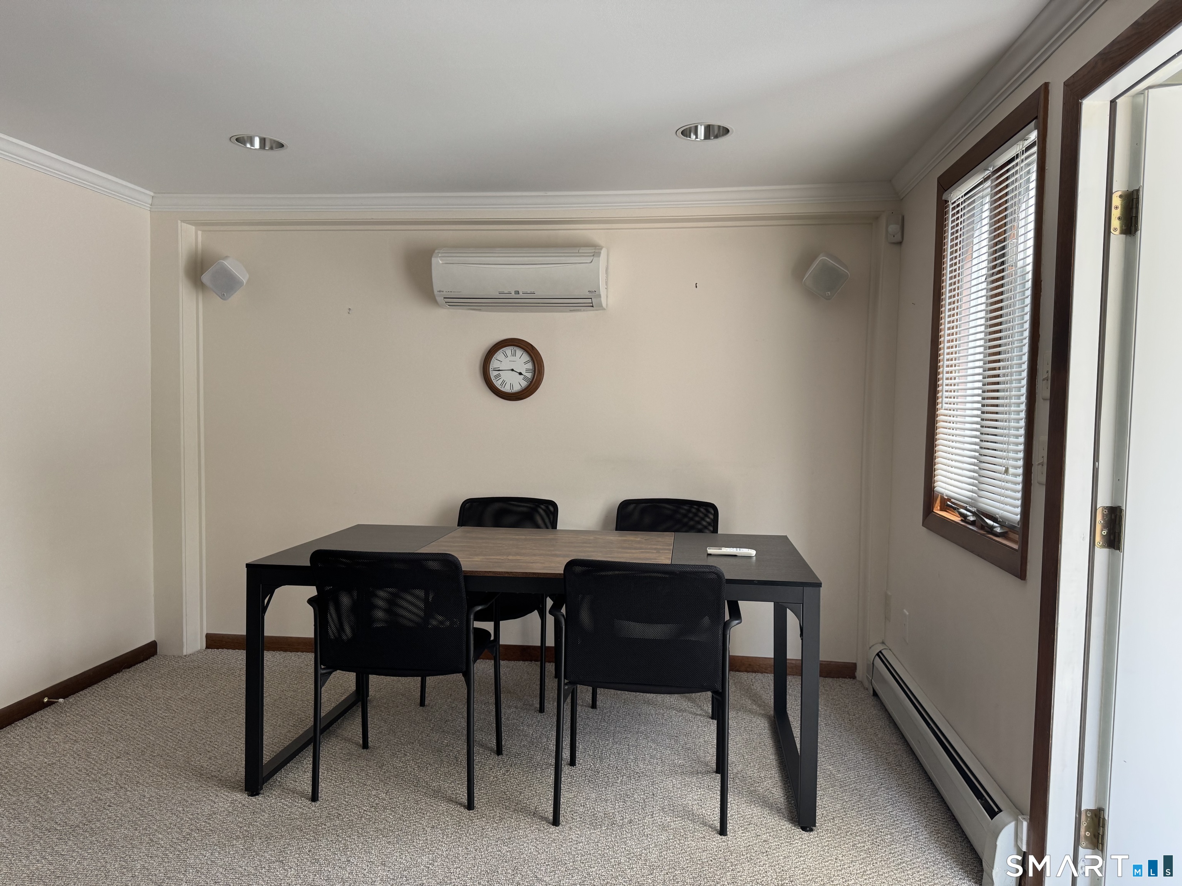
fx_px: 820
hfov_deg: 71.6
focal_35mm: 24
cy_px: 443
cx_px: 591
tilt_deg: -4.0
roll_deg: -0.9
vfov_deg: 56.8
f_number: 1.78
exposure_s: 1/121
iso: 100
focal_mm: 6.76
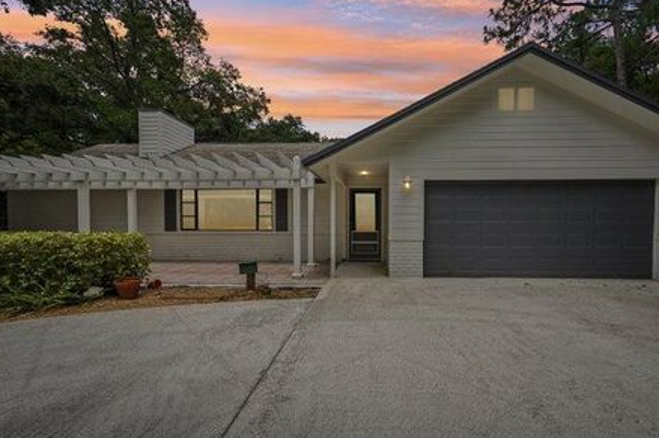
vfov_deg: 73.5
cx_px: 361
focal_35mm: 16
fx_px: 293
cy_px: 234
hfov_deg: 96.5
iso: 800
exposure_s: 1/2500
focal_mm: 14
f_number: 8
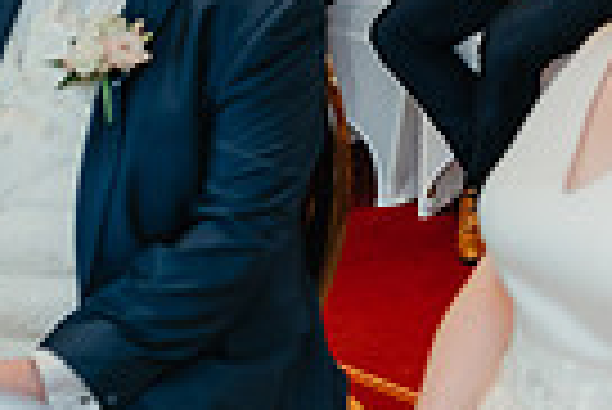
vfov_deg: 9.1
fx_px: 2536
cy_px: -92
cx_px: 999
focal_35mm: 149
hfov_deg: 12.8
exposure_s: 1/160
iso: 1000
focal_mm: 35
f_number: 2.2
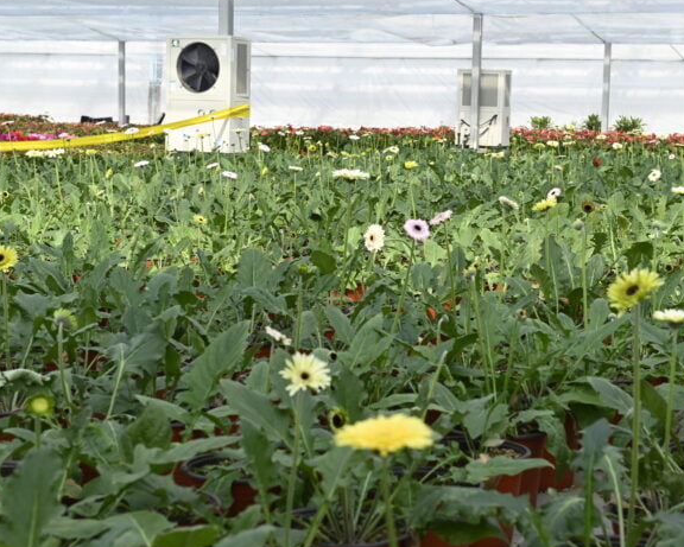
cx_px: 394
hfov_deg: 27.1
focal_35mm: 70
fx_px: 1417
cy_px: 295
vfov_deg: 21.9
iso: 500
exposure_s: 1/250
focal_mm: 56
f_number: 8
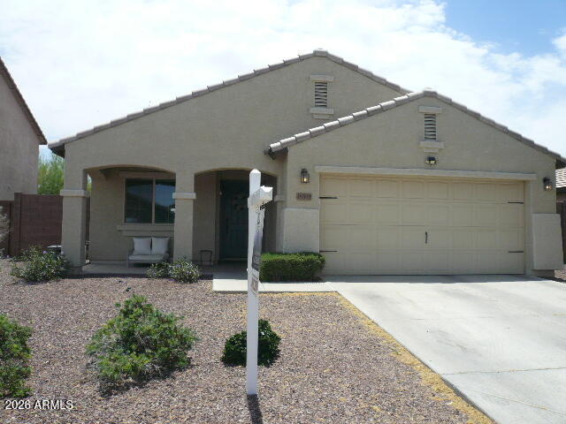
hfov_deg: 63.4
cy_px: 212
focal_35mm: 28
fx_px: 458
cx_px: 283
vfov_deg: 49.7
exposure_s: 1/320
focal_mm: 4.6
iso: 100
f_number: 8
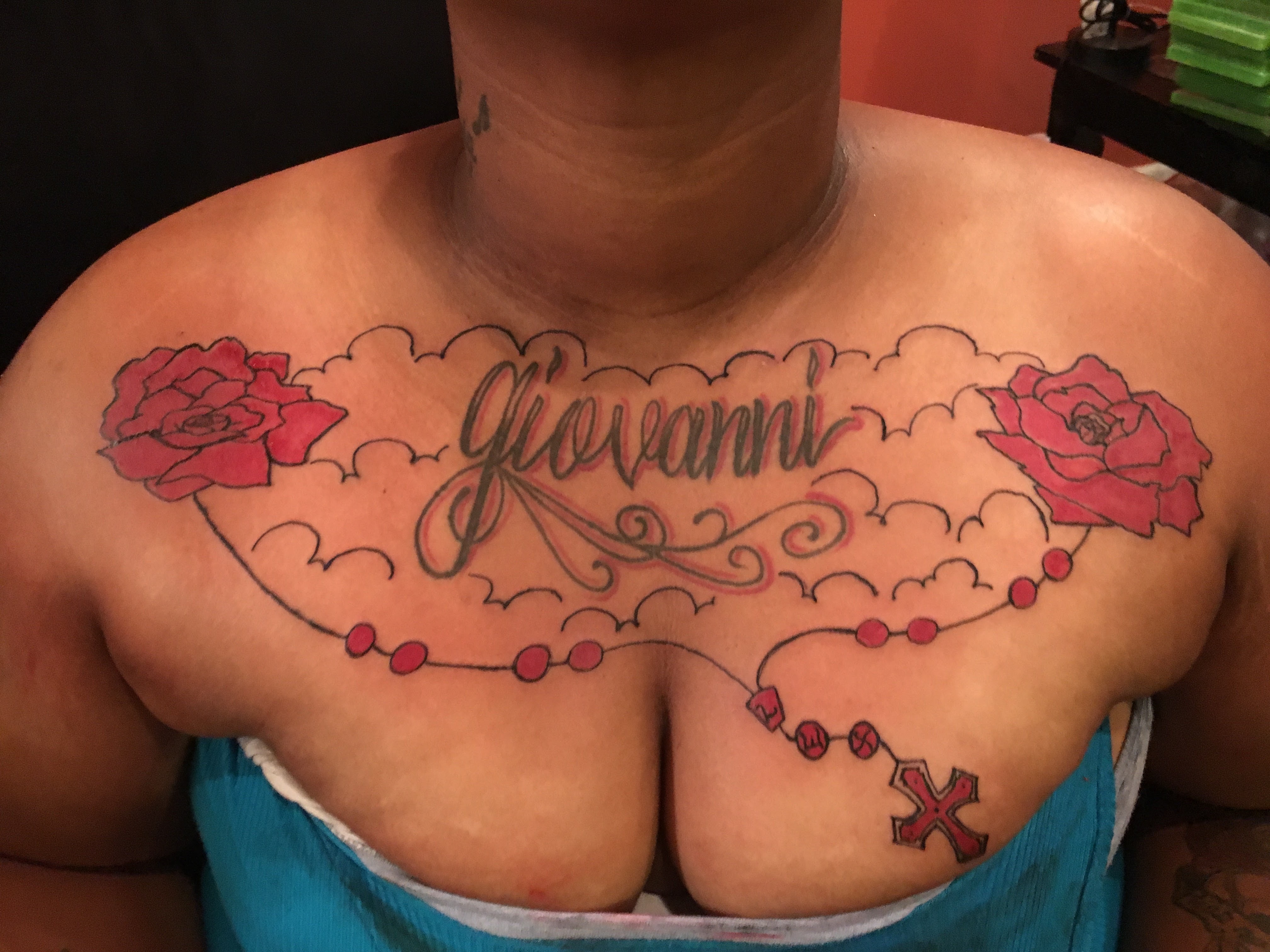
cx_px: 635
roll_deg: +2.8
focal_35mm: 29
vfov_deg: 48.2
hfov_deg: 61.7
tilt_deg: -36.3
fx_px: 1064
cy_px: 476
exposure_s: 1/15
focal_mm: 4.15
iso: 400
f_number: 2.2
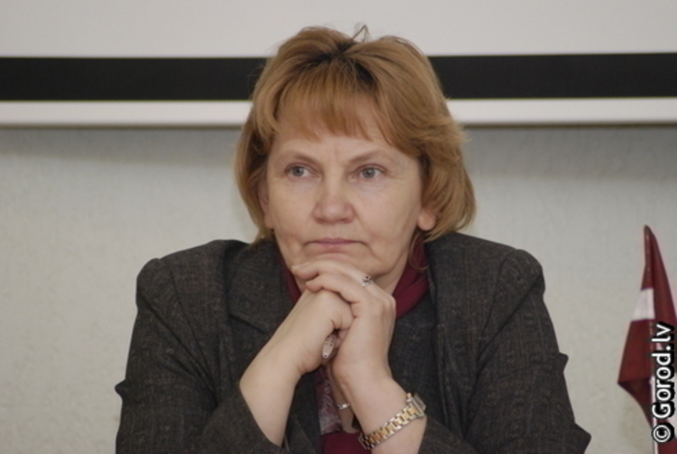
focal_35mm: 375
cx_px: 338
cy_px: 227
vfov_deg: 3.7
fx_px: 7063
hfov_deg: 5.5
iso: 1000
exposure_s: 1/125
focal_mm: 250
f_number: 5.3
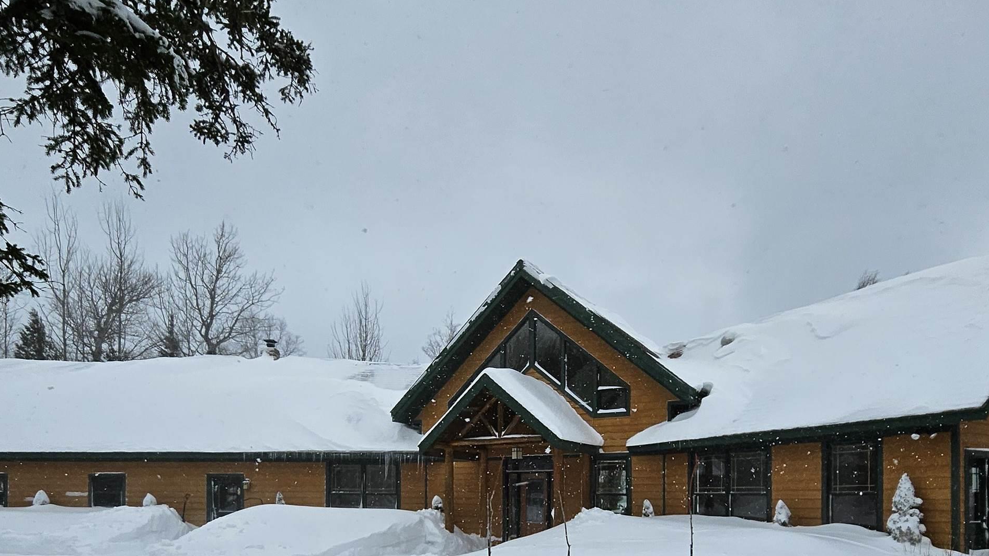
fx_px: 603
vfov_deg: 45.0
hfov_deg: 78.7
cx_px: 509
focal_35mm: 23
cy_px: 499
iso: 32
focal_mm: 1.7
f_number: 2.2
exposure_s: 1/1325
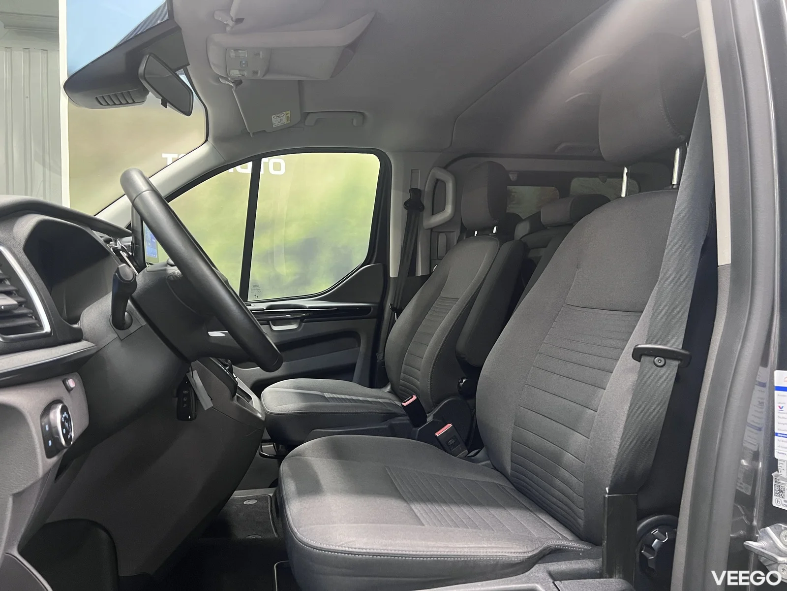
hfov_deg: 67.3
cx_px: 394
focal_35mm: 26
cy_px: 296
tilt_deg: +0.0
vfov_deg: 53.1
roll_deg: +1.5
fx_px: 591
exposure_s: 1/33
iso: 400
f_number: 1.5
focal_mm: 5.7
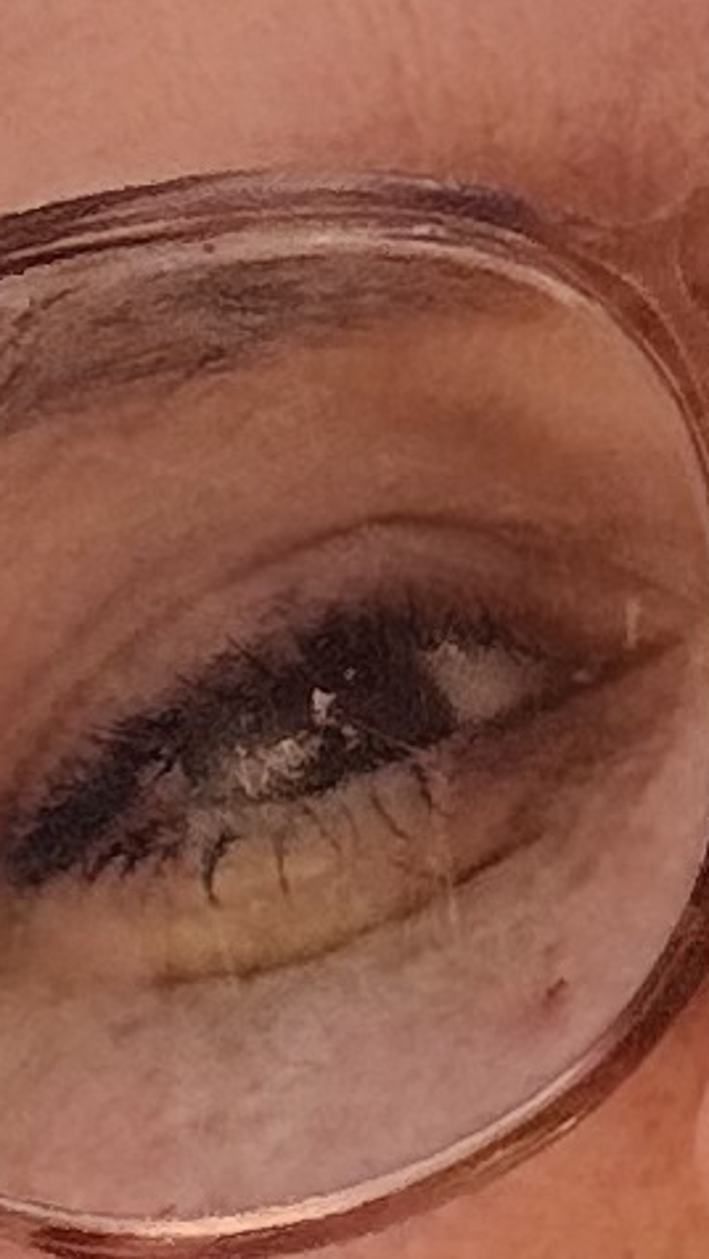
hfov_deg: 5.6
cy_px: 2105
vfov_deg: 9.7
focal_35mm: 212
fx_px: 7080
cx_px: 1421
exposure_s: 1/344
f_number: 1.9
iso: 25
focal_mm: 2.69
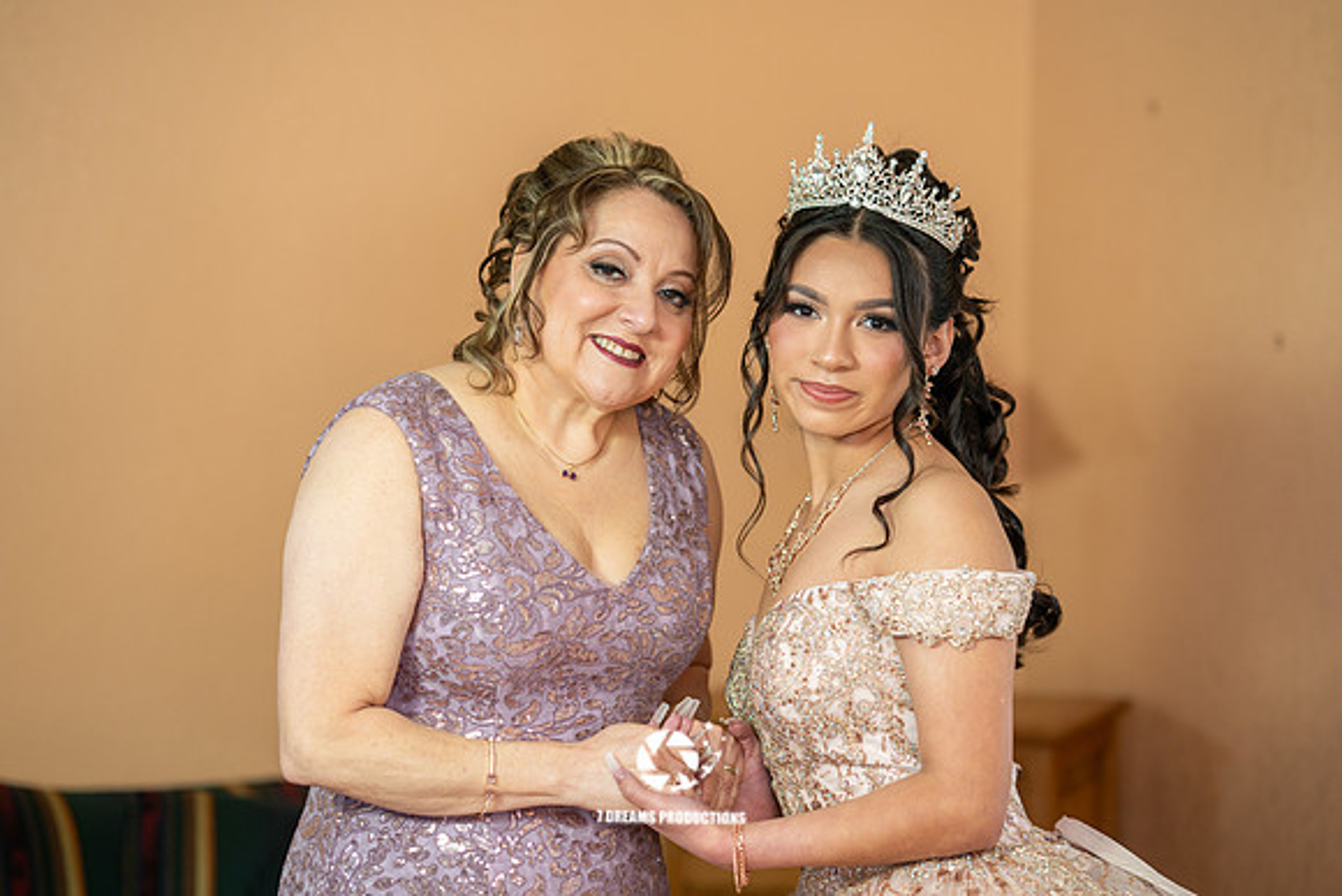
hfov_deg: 23.9
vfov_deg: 16.1
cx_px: 671
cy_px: 448
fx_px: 3169
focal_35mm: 85
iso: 640
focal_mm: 85
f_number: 2
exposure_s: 1/100
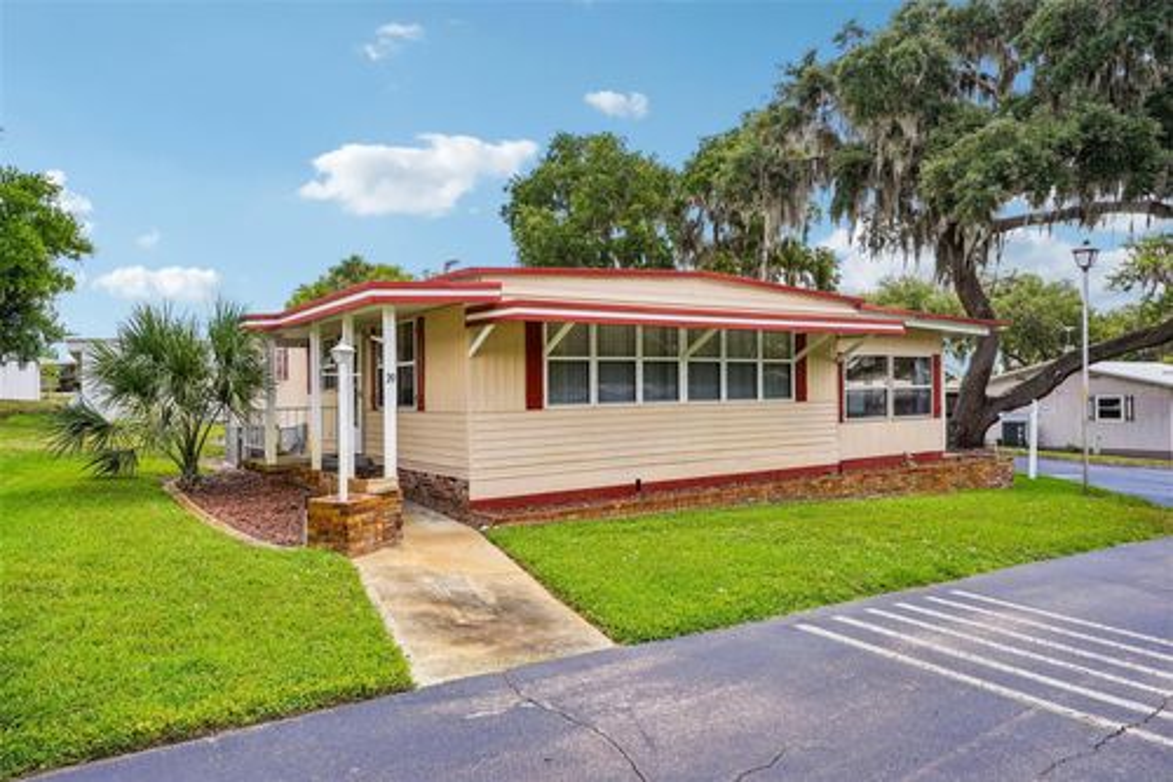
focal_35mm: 25
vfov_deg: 51.3
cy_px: 391
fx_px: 814
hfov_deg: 71.5
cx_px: 586
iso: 160
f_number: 20
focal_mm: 25
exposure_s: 1/30
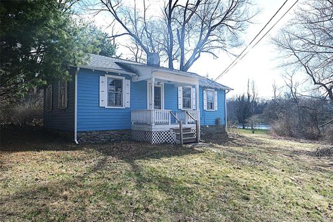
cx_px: 166
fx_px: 203
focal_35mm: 22
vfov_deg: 57.2
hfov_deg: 78.6
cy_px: 111
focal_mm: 14.5
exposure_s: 1/340
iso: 160
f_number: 7.1
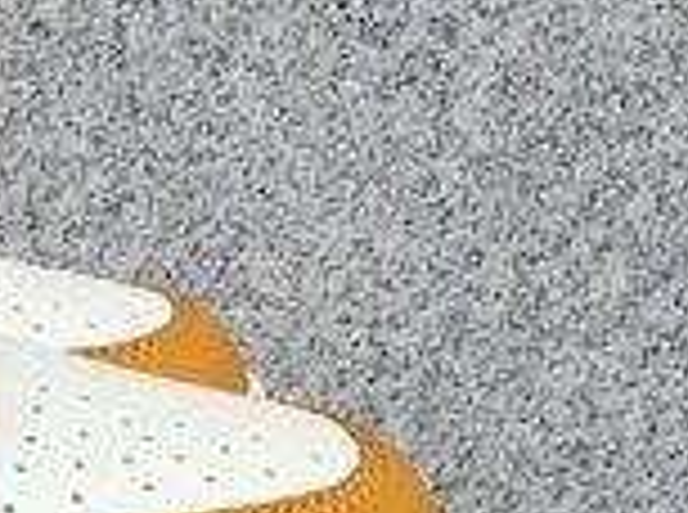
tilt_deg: -20.0
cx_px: -558
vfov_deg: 11.0
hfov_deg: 13.6
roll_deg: -0.5
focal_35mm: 130
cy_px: 752
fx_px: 2578
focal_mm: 3.3
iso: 25
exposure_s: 1/458
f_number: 2.4
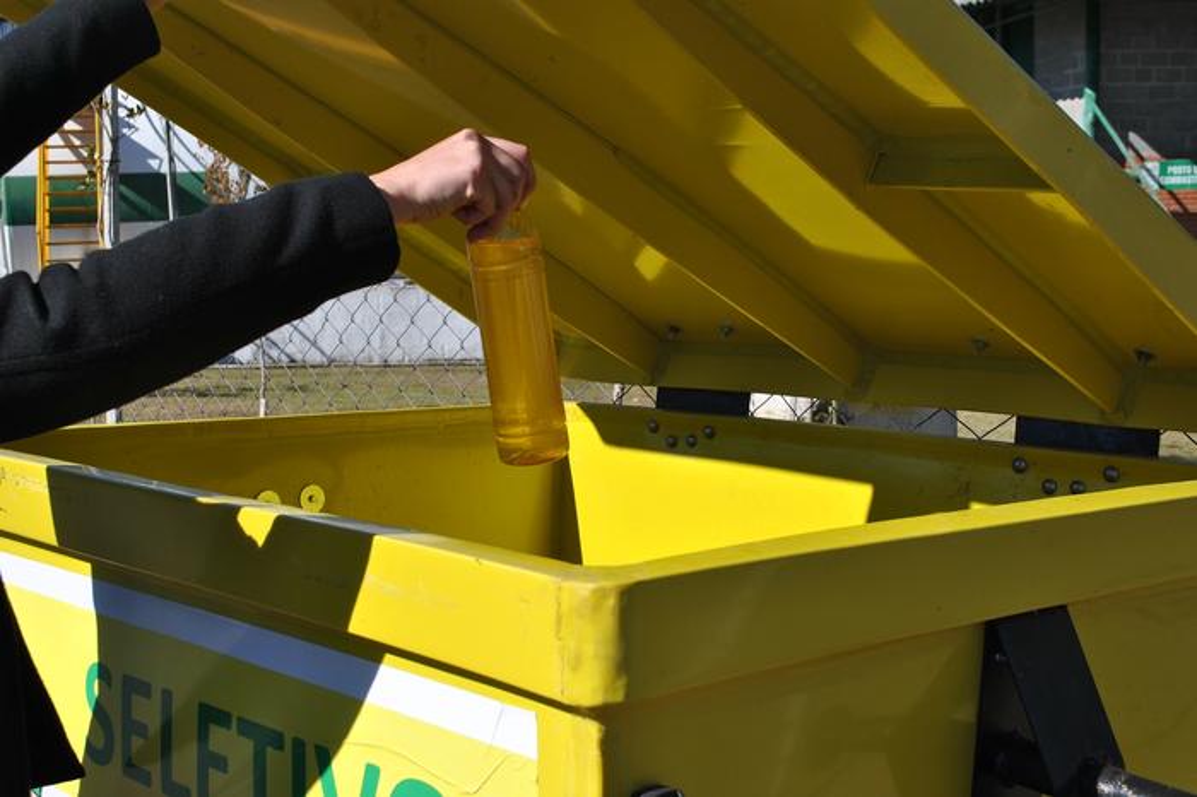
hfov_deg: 41.1
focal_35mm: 48
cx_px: 598
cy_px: 398
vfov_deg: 28.0
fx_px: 1595
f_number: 8
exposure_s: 1/250
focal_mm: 32
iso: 100
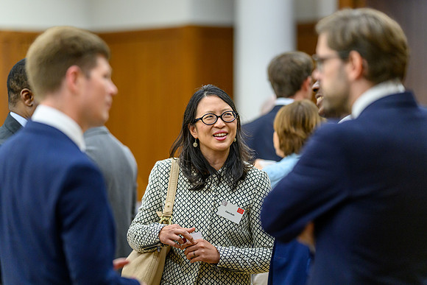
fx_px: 1607
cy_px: 142
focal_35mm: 135
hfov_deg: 15.1
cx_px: 214
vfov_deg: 10.1
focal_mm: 135
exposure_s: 1/250
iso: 2200
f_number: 1.8
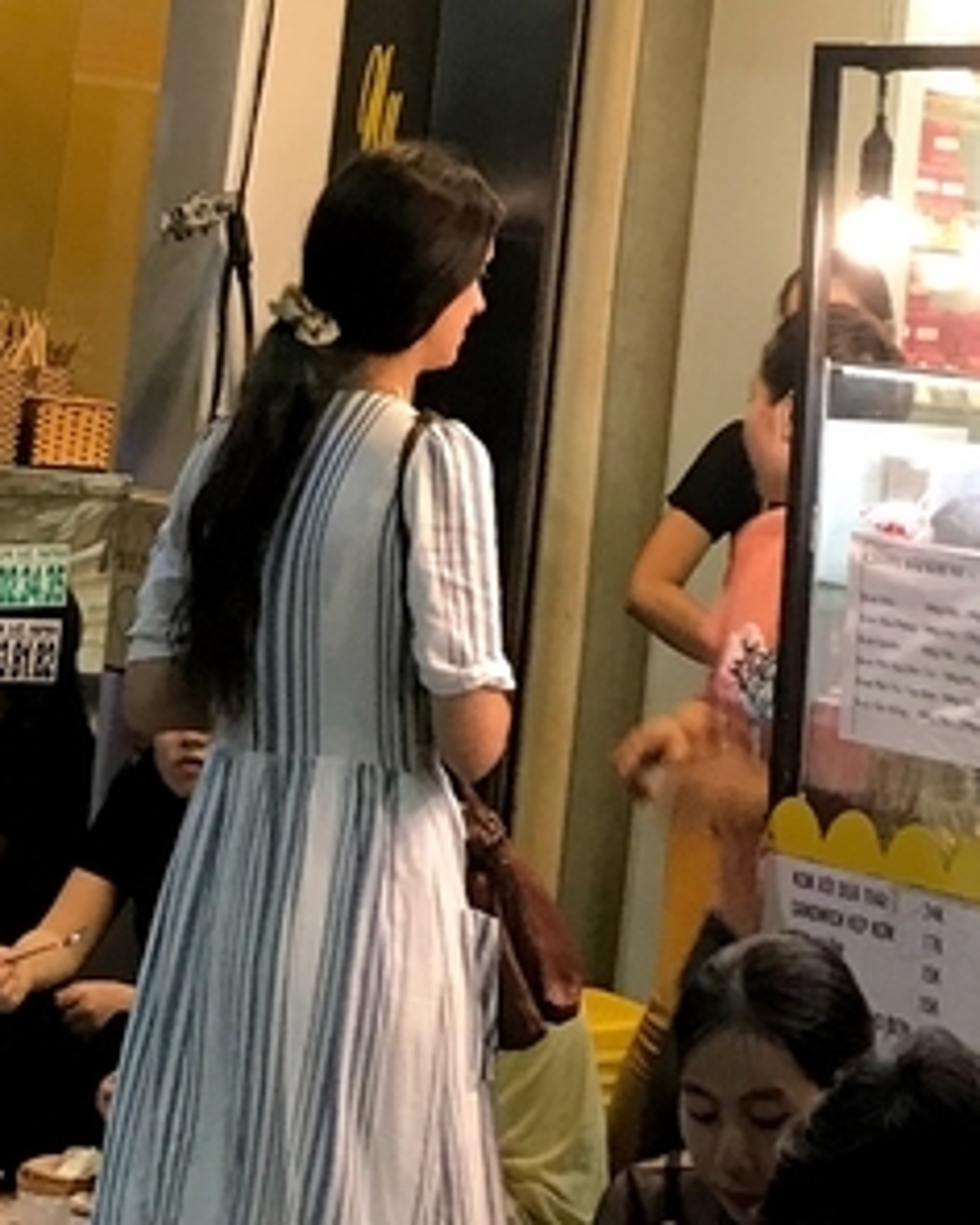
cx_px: 702
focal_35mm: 95
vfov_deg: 19.1
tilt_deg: +9.0
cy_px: -212
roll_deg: -5.7
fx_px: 3444
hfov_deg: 16.1
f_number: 1.8
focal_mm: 3.99
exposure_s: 1/17
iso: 50
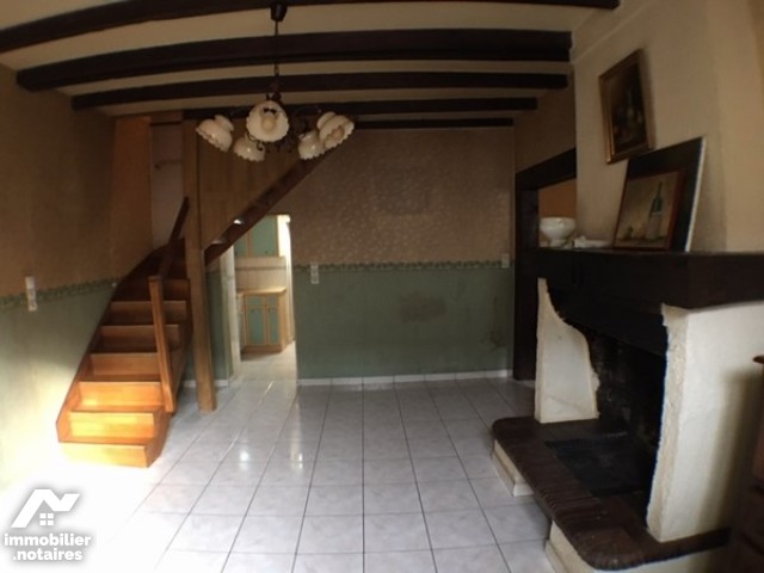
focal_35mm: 29
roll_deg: +0.8
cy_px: 286
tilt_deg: -4.5
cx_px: 382
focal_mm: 4.15
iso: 125
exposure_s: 1/8
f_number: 2.2
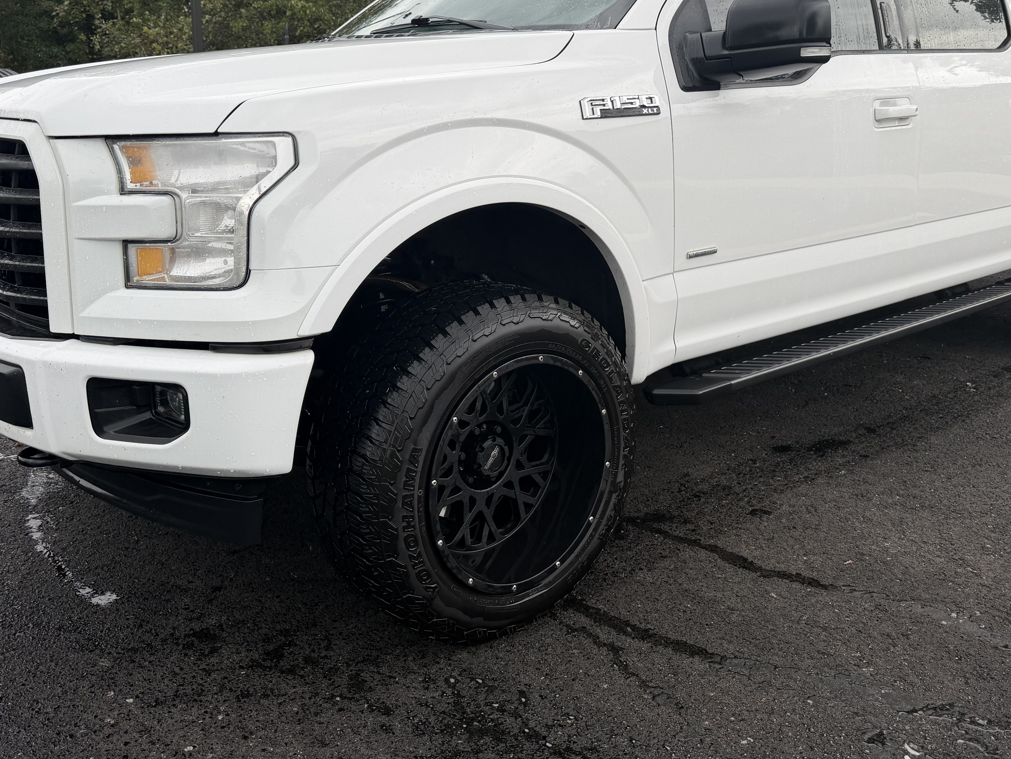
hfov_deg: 55.3
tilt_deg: -9.7
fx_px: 964
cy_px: 259
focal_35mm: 33
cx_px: 518
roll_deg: -2.1
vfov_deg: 42.4
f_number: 1.78
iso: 80
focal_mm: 6.76
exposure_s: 1/840
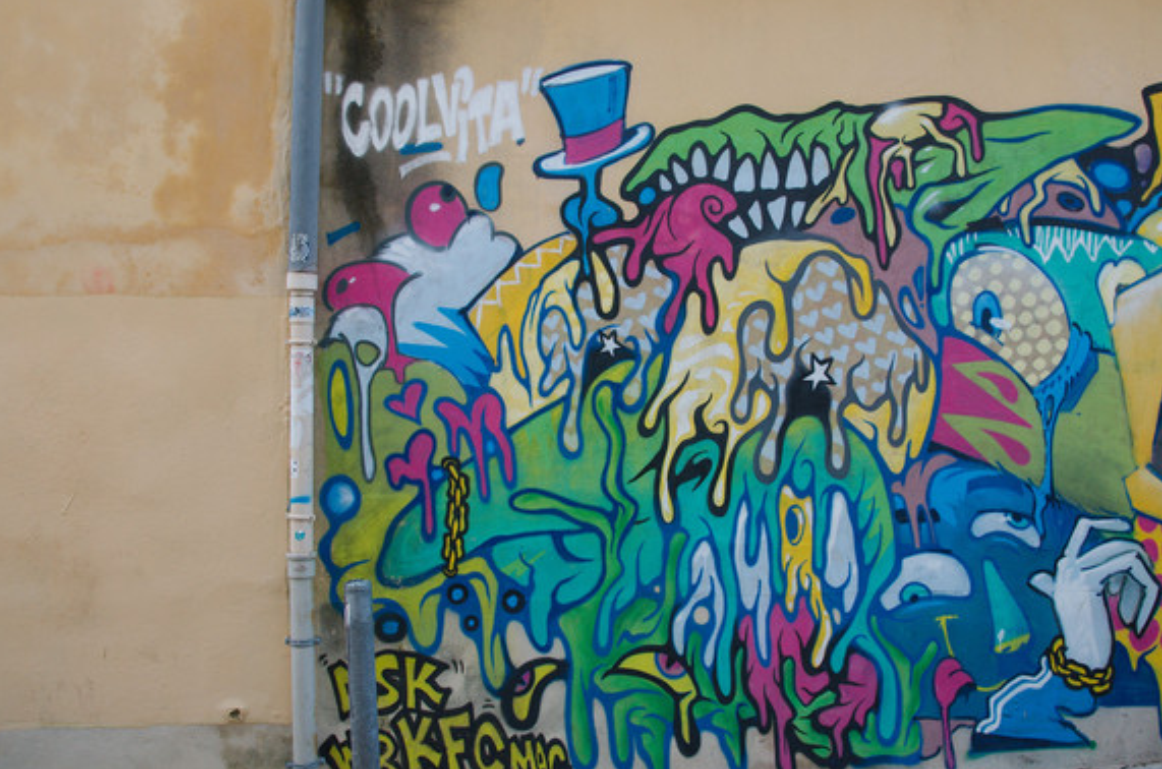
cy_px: 389
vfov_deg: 35.8
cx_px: 643
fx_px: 1192
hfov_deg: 51.9
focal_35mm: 37
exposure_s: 1/100
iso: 400
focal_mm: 22
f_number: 5
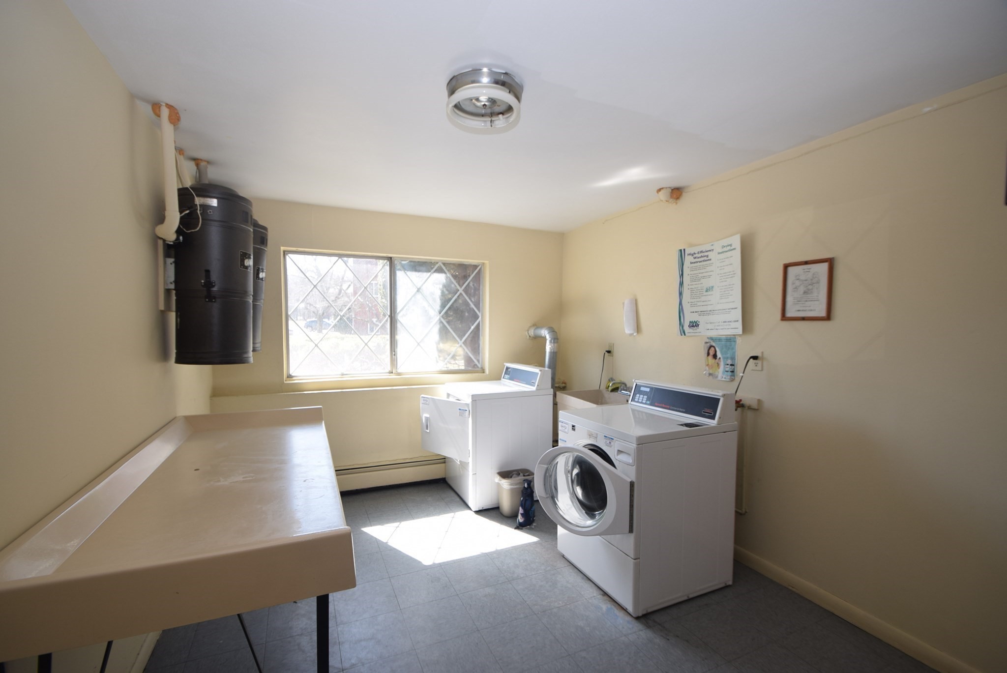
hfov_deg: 100.3
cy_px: 336
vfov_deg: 77.4
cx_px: 504
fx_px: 420
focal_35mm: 15
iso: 250
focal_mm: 10
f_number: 5.6
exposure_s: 1/125
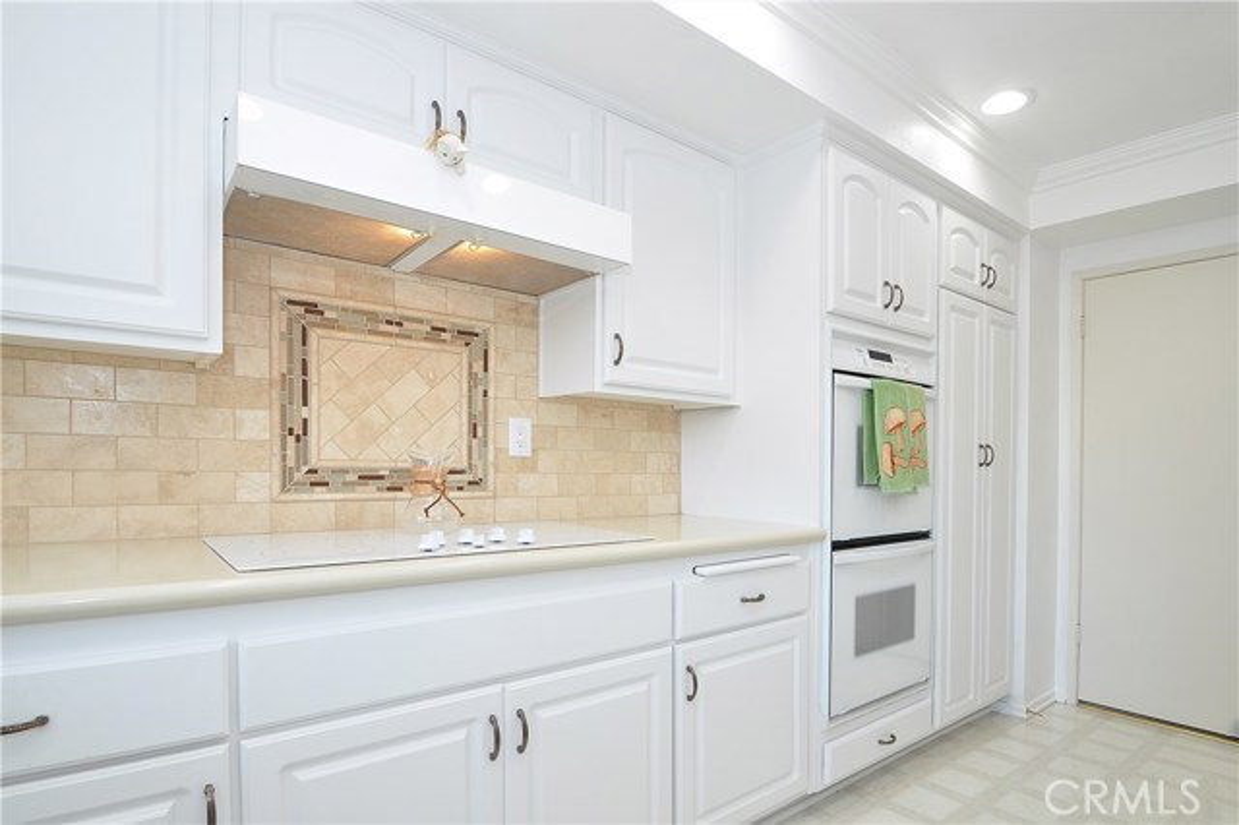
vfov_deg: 67.3
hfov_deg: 90.0
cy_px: 412
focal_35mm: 18
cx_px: 620
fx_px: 619
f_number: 9
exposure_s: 1/10
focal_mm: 12
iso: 200
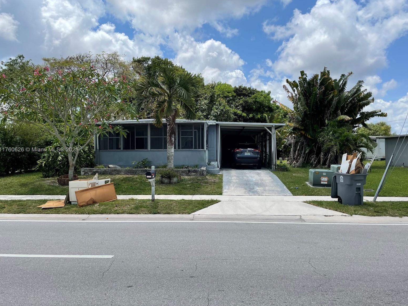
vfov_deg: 51.4
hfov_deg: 65.3
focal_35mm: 27
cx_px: 206
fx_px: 318
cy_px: 150
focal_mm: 4.2
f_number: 1.6
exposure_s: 1/5051
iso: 32
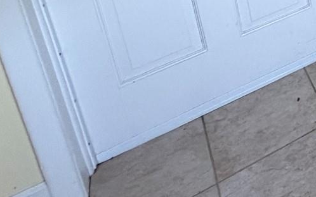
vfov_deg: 15.9
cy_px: -213
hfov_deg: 20.6
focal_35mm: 61
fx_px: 525
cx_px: 595
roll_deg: +0.2
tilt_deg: -16.0
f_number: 2.2
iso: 200
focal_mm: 2.22
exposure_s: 1/121
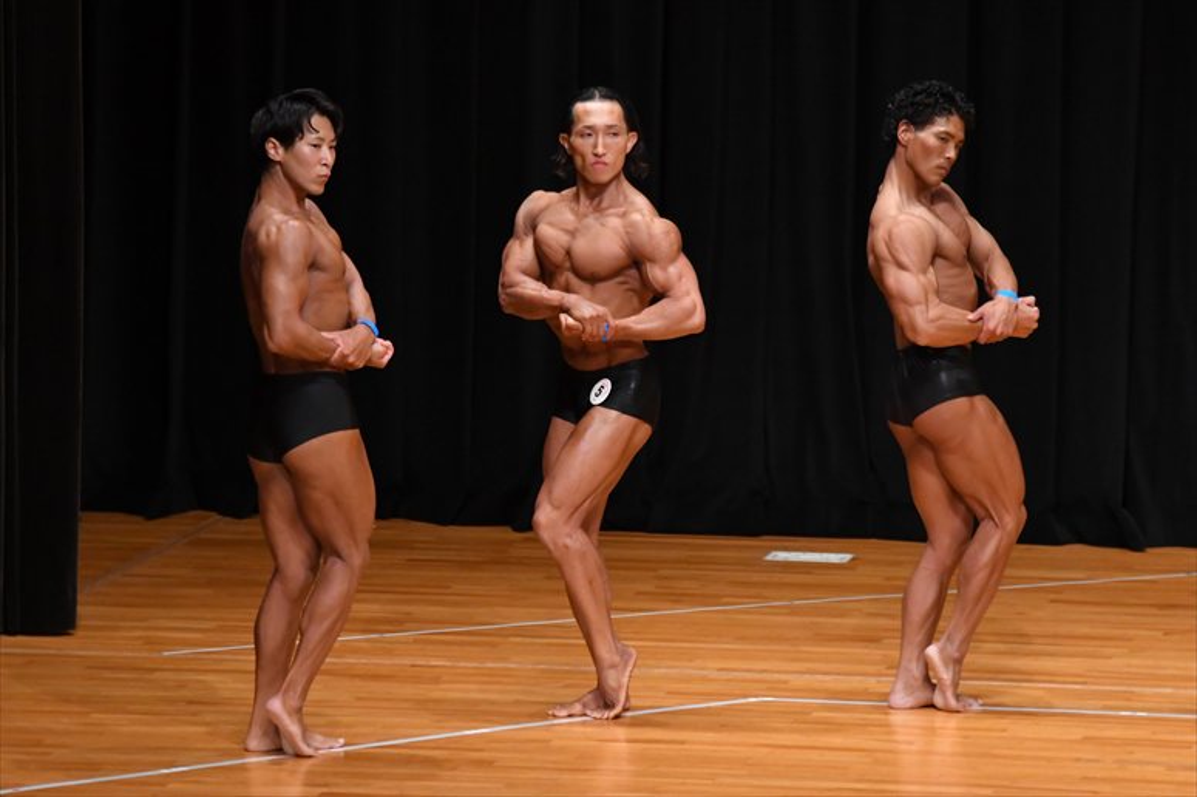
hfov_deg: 7.6
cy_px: 398
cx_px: 598
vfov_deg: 5.1
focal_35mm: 270
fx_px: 8973
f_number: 5.6
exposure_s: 1/400
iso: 4000
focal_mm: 180
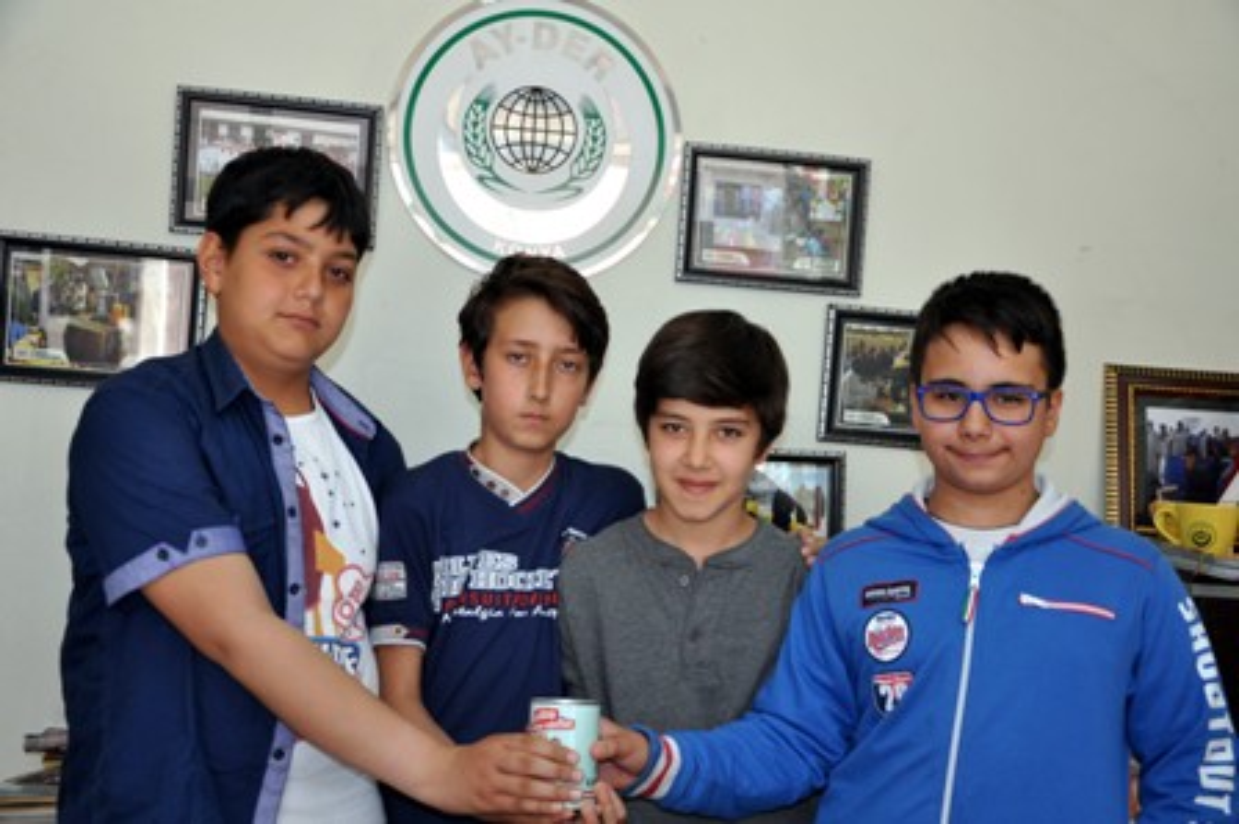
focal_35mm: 42
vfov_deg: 31.8
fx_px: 1444
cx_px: 620
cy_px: 412
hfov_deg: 46.4
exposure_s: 1/125
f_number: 4
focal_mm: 28
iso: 450
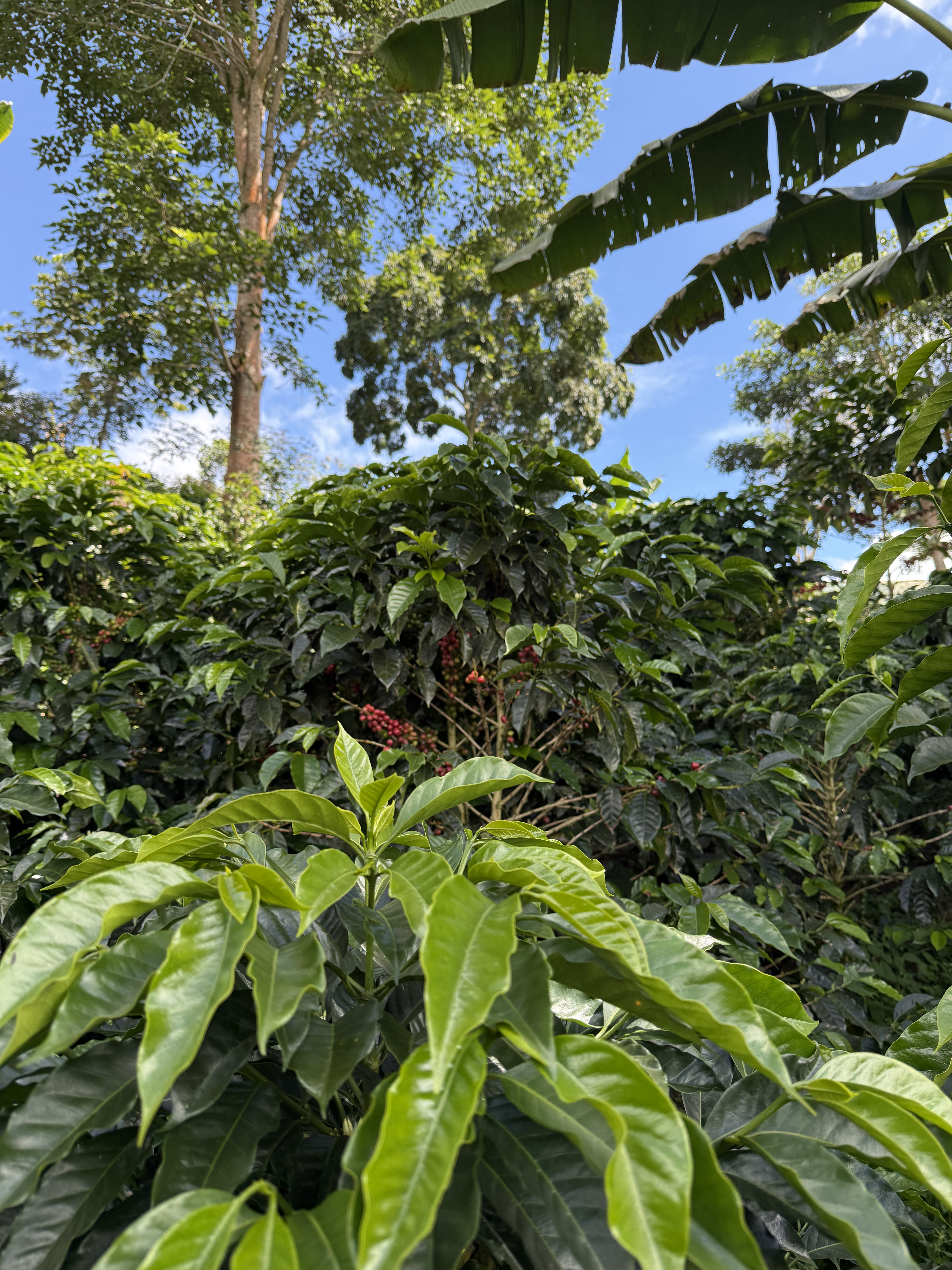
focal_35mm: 24
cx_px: 476
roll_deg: +0.3
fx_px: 880
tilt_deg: +10.4
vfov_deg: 71.6
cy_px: 635
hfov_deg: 56.8
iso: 100
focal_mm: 6.76
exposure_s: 1/967
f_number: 1.78
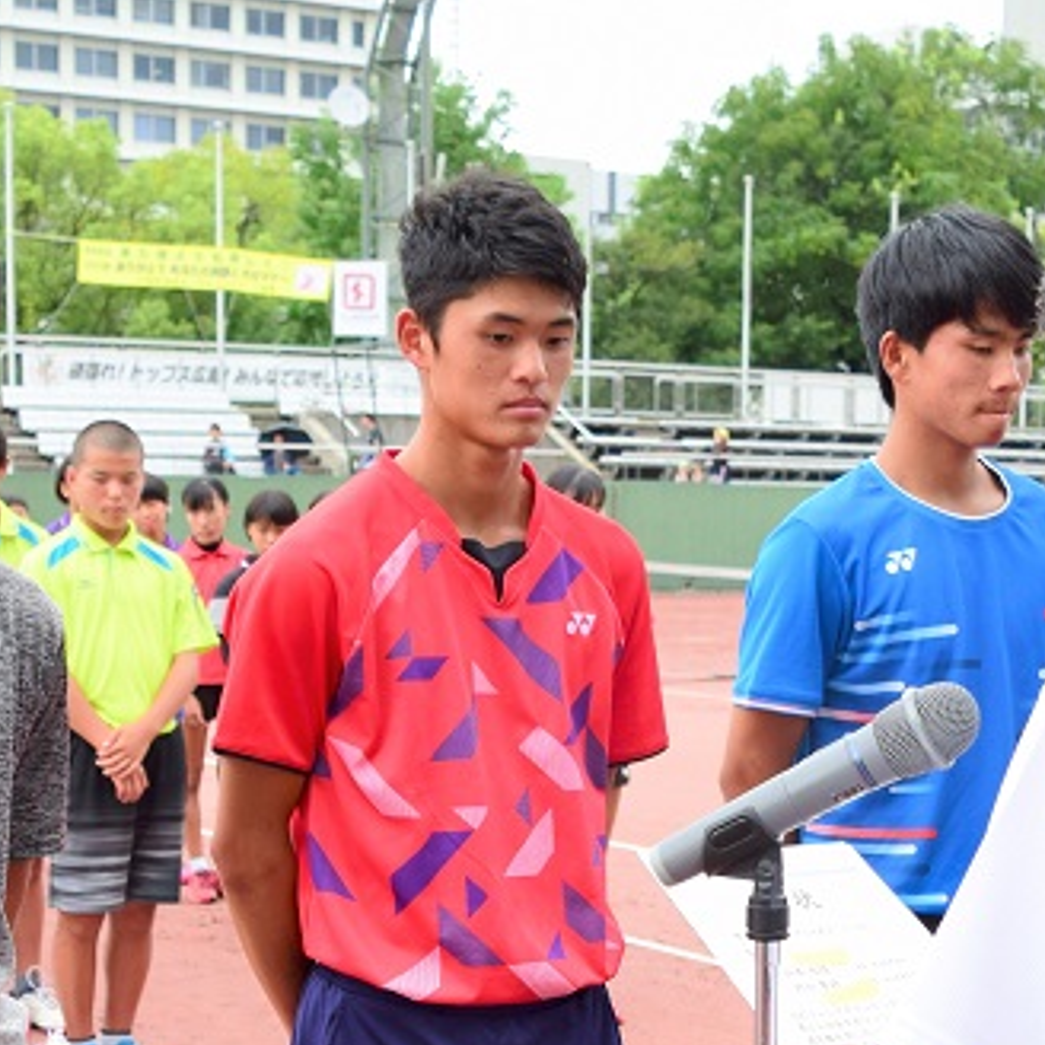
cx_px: 548
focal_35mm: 70
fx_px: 2391
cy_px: 1026
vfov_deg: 23.7
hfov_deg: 24.7
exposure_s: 1/320
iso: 125
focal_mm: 18
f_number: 3.5
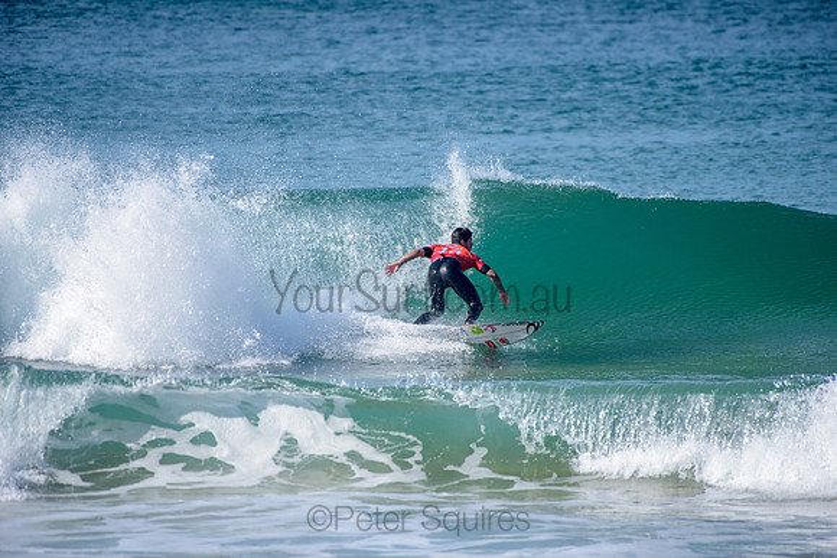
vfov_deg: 2.8
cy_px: 279
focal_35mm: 500
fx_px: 11627
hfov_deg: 4.1
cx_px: 418
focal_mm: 500
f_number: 5.6
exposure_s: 1/2000
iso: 160
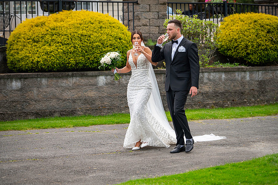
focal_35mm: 120
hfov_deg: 17.1
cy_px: 92
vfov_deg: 11.4
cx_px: 139
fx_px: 926
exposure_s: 1/1250
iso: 400
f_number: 4
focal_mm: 120
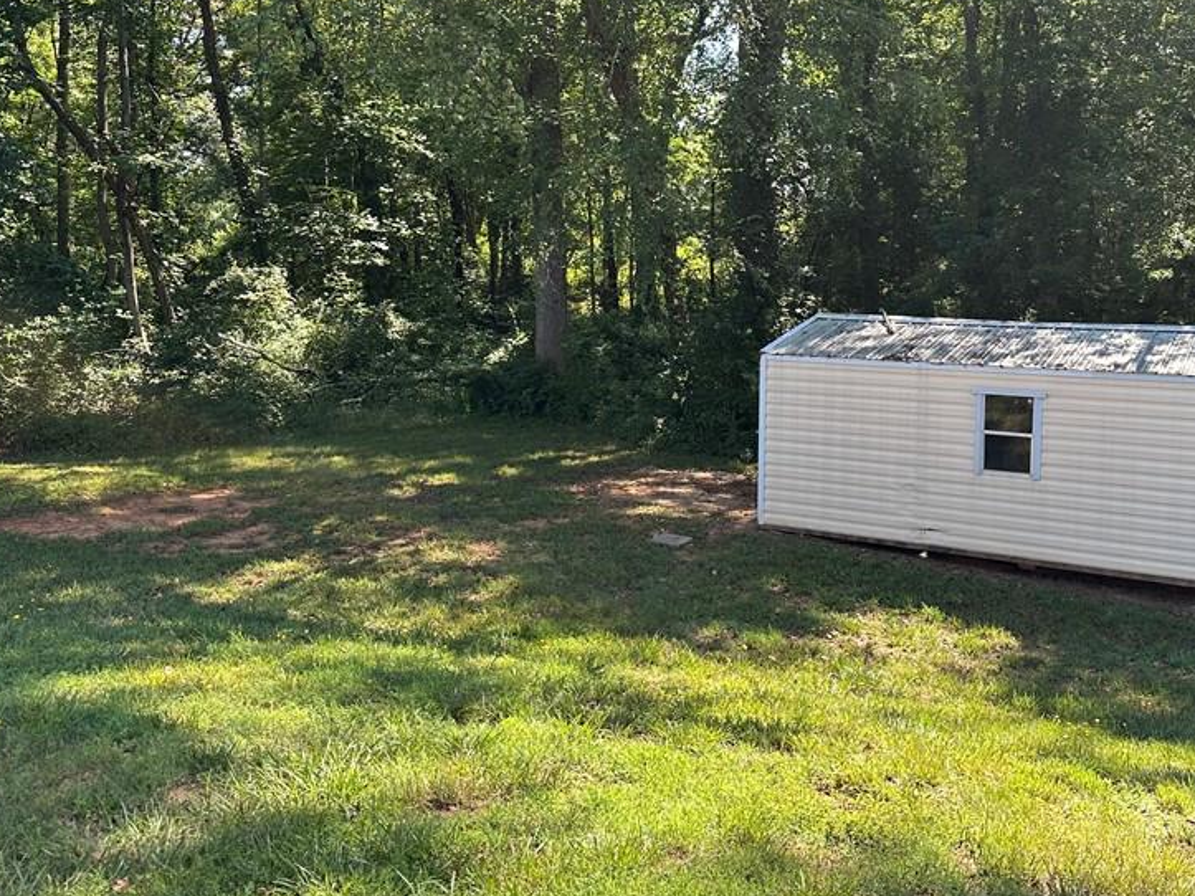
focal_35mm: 34
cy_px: 349
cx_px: 719
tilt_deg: -5.5
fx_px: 1174
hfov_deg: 53.6
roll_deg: -0.3
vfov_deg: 41.5
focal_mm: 6.86
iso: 80
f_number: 1.78
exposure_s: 1/564
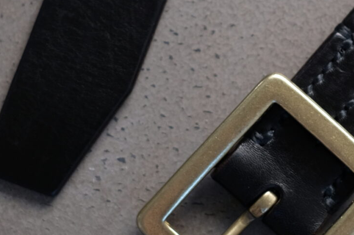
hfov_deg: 11.0
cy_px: 61
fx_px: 1828
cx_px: 277
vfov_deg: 7.4
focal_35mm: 186
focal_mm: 35
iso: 200
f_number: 2.8
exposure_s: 1/150
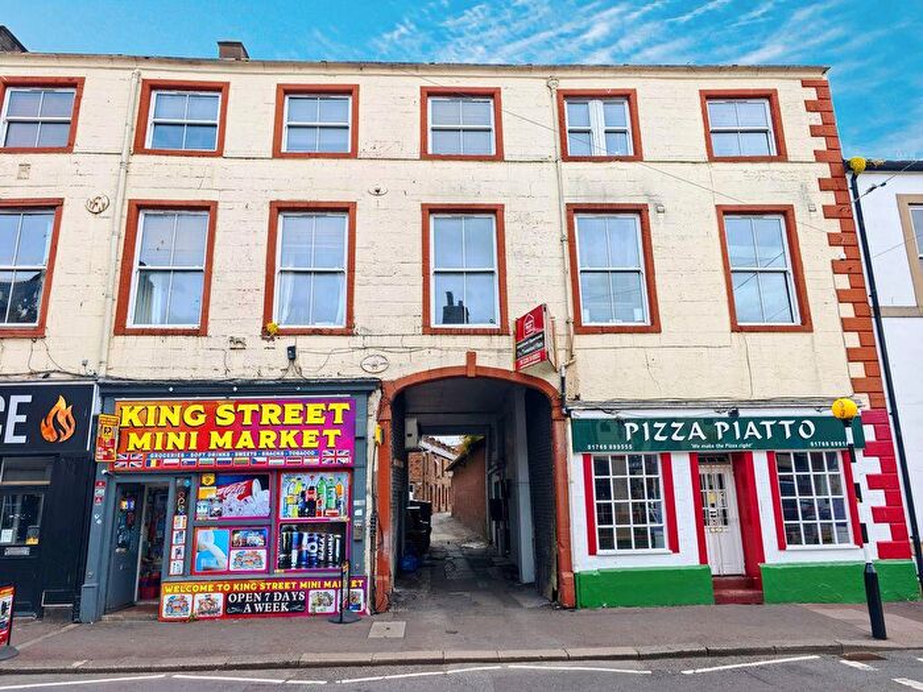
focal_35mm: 23
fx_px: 613
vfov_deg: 58.9
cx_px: 462
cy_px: 346
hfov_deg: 73.9
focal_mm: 8.72
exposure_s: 1/244
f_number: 2.8
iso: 50
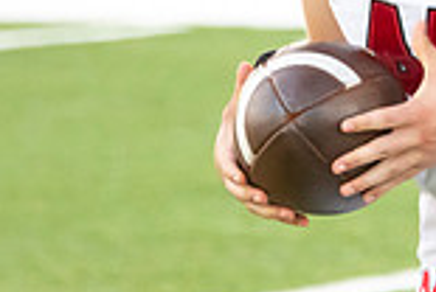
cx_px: 475
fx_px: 9064
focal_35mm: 747
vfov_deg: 1.8
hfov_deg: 2.8
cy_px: 60
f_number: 5.6
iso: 4000
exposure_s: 1/800
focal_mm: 200
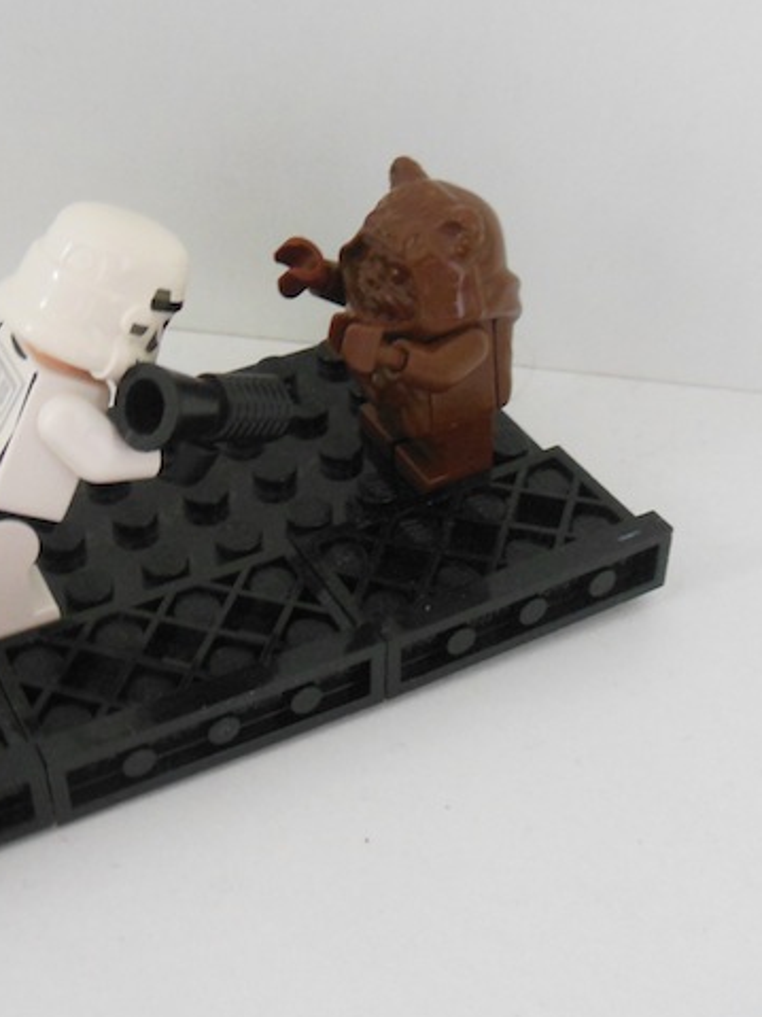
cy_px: 441
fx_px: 1380
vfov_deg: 40.4
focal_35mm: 47
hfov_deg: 30.7
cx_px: 282
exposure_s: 1/8
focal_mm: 4.5
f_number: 3.2
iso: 640
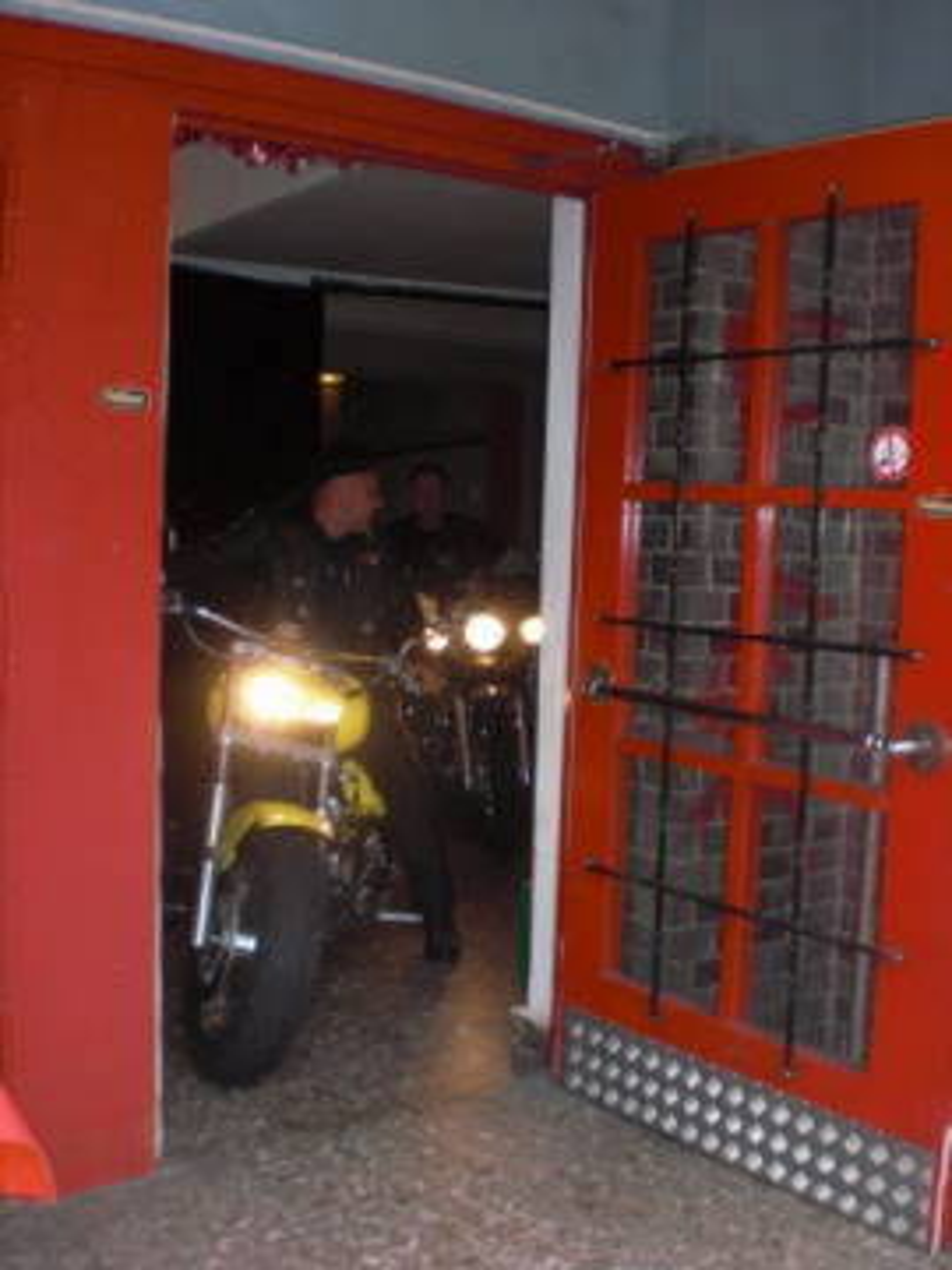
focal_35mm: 38
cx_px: 476
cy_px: 635
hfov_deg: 37.7
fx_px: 1393
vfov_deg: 49.0
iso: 200
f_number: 3.1
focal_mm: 6.3
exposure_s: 1/60
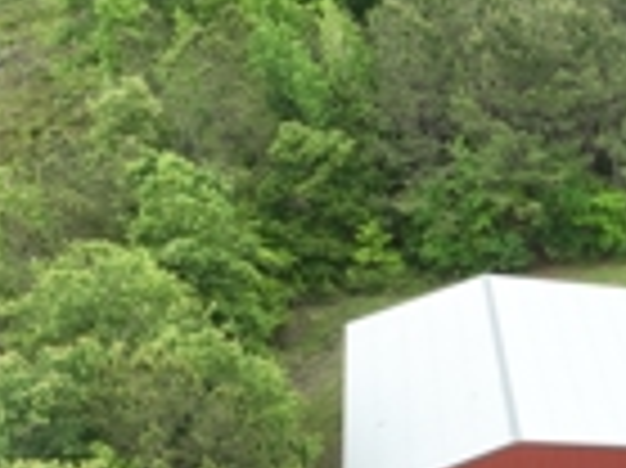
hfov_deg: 23.6
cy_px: 441
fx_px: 1247
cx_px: 887
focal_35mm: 69
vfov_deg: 20.7
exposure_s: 1/500
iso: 150
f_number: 2.8
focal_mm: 12.29
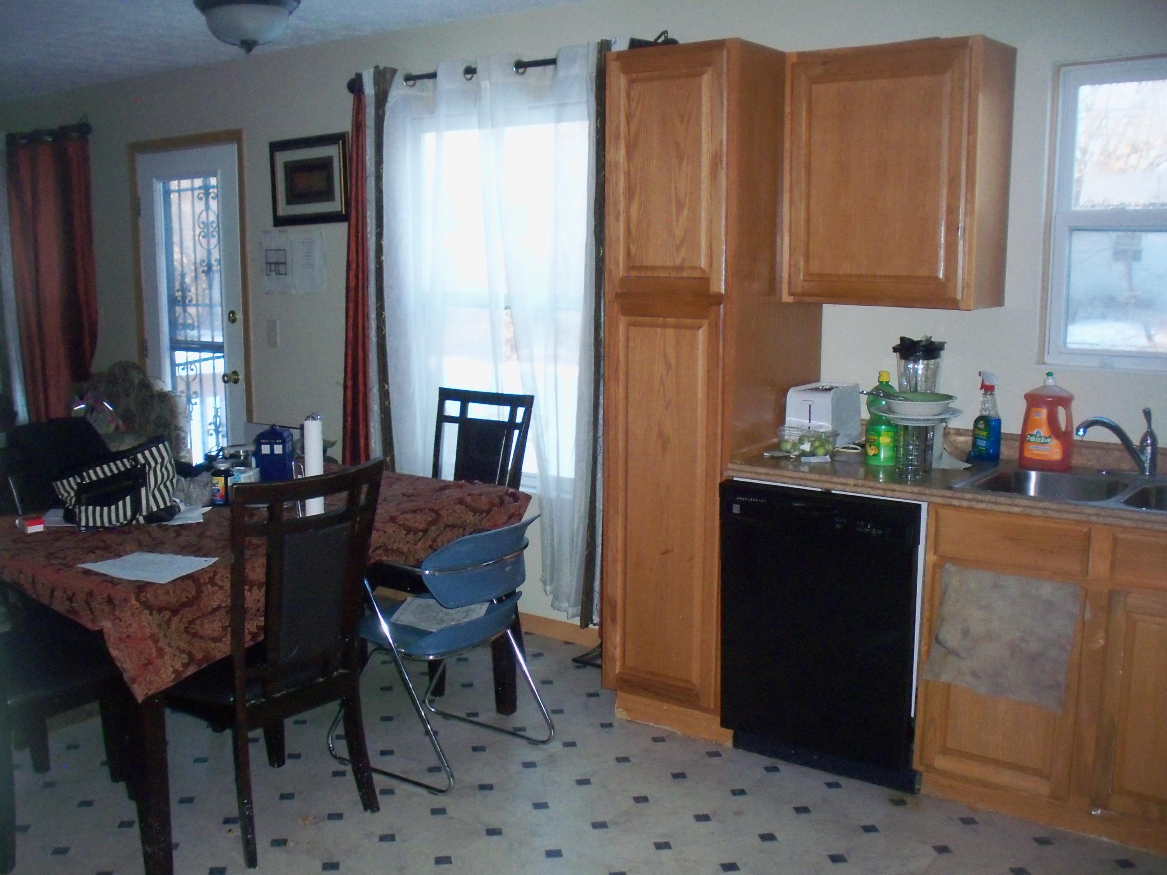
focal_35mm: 38
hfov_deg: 49.0
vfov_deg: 37.7
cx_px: 584
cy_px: 438
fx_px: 1281
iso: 400
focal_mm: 6.3
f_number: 3.5
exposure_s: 1/60
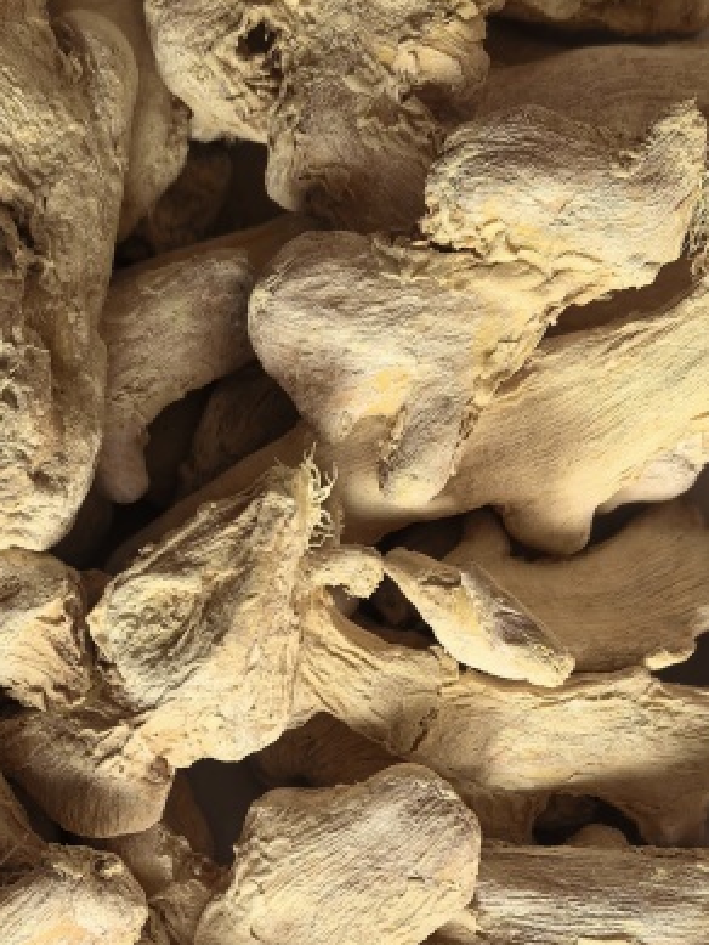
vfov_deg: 25.5
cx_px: 155
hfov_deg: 19.7
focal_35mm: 74
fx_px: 2020
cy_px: 854
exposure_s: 1/160
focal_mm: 5.75
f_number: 2
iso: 50
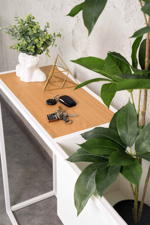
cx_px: 75
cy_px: 112
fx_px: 331
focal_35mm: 53
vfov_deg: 37.5
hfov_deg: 25.5
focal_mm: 53
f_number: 9
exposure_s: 1/100
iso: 2000
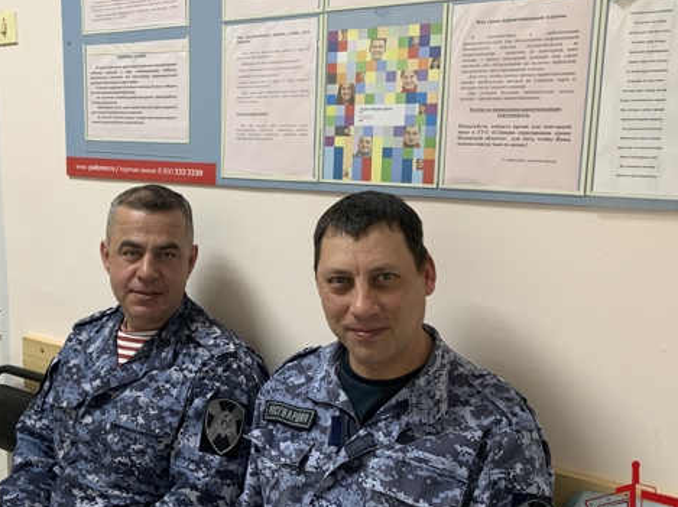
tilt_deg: -8.5
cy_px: 251
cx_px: 212
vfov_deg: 38.6
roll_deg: -0.4
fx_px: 724
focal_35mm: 37
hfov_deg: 49.1
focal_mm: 4.25
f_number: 1.8
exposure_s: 1/50
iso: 100
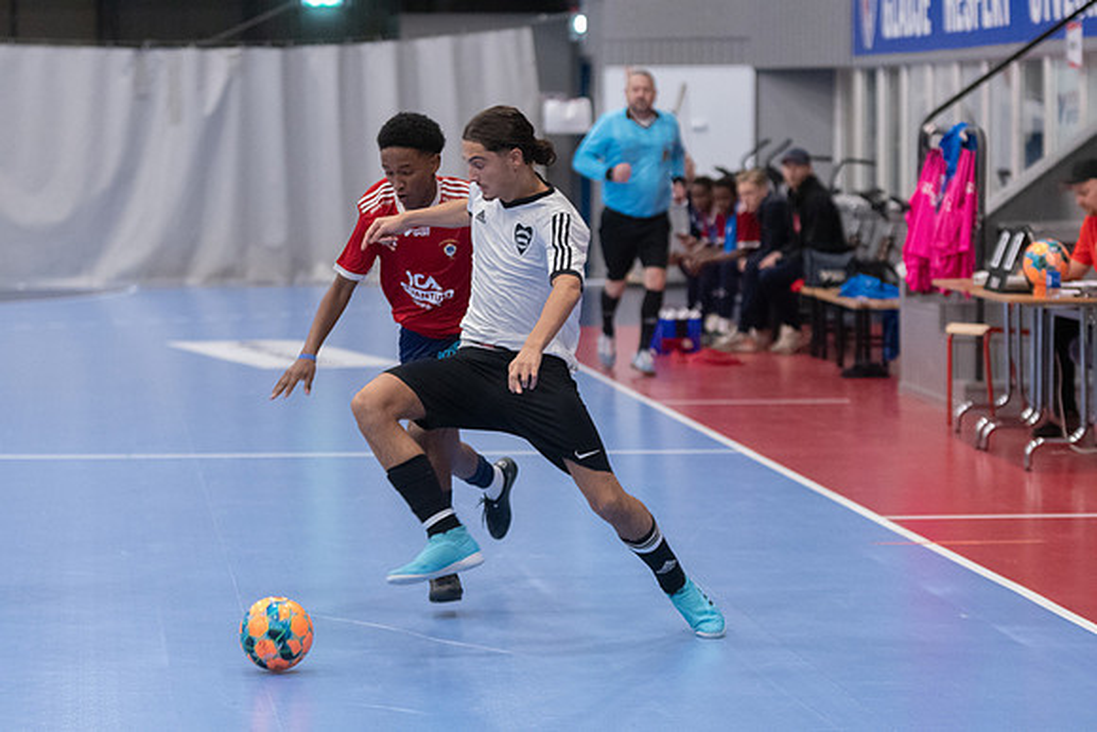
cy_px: 366
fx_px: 4572
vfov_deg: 9.2
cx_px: 548
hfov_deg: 13.7
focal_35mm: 150
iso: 8000
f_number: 3.2
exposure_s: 1/500
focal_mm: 100
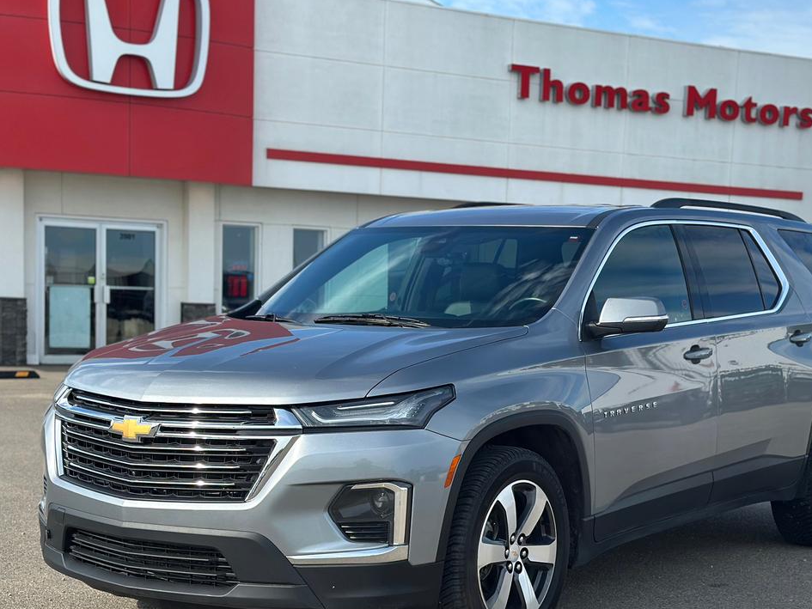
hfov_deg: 29.8
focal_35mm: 65
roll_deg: -1.6
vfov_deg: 22.5
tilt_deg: -3.5
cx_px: 467
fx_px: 1525
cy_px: 410
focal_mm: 6.86
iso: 80
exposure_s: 1/2890
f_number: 1.78
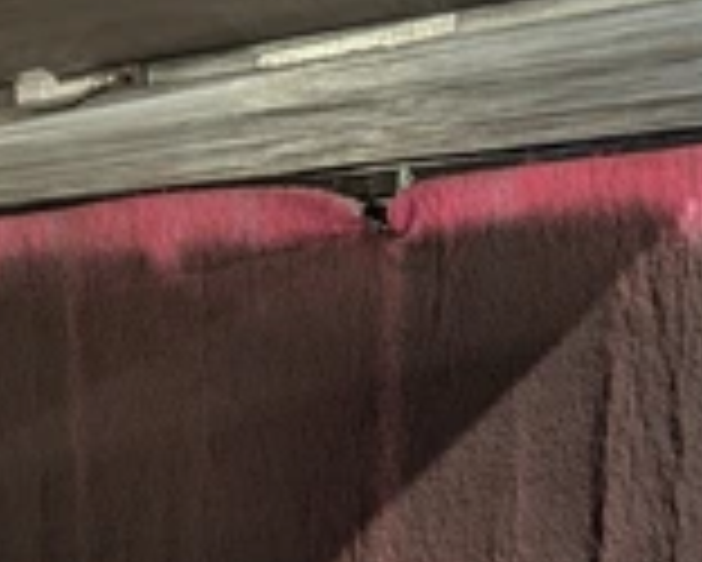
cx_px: 367
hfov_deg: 31.4
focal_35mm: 60
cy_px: 737
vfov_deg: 22.6
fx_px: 1247
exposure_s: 1/20
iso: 52
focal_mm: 6.9
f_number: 1.68
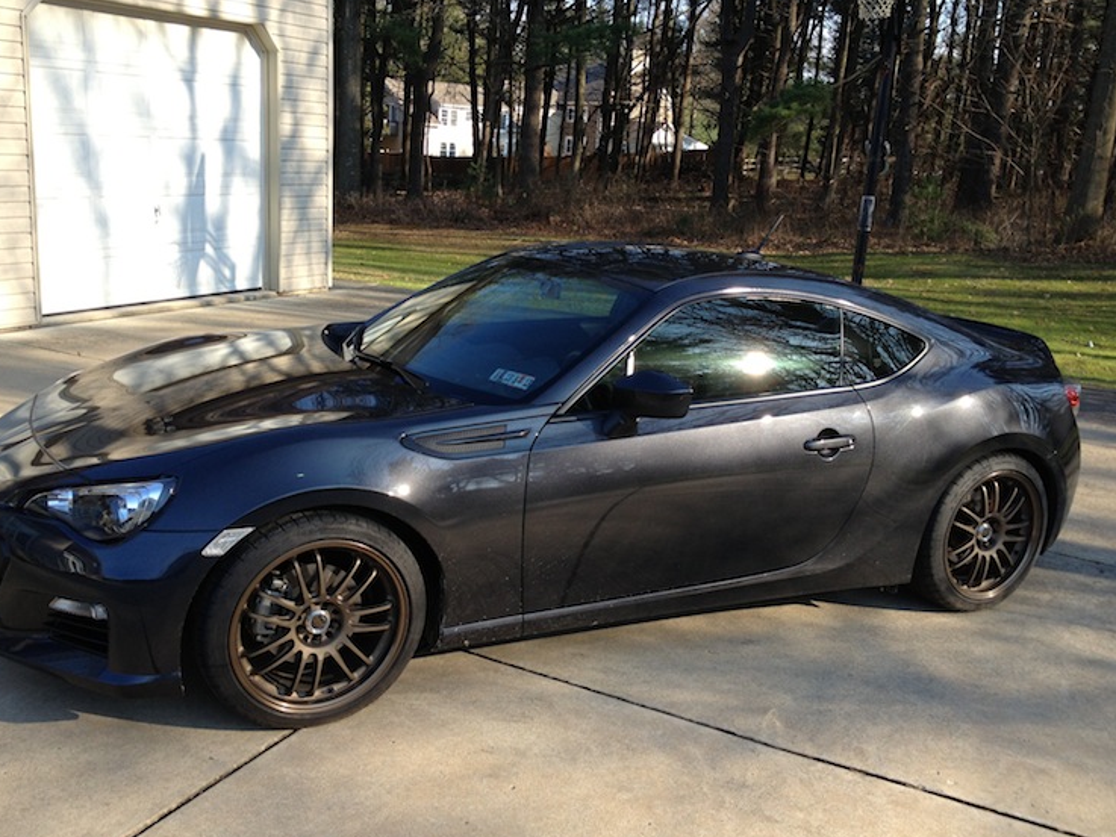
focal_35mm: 38
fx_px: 1225
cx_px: 535
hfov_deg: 49.0
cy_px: 416
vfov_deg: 37.7
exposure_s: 1/403
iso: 50
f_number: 2.4
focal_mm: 4.28
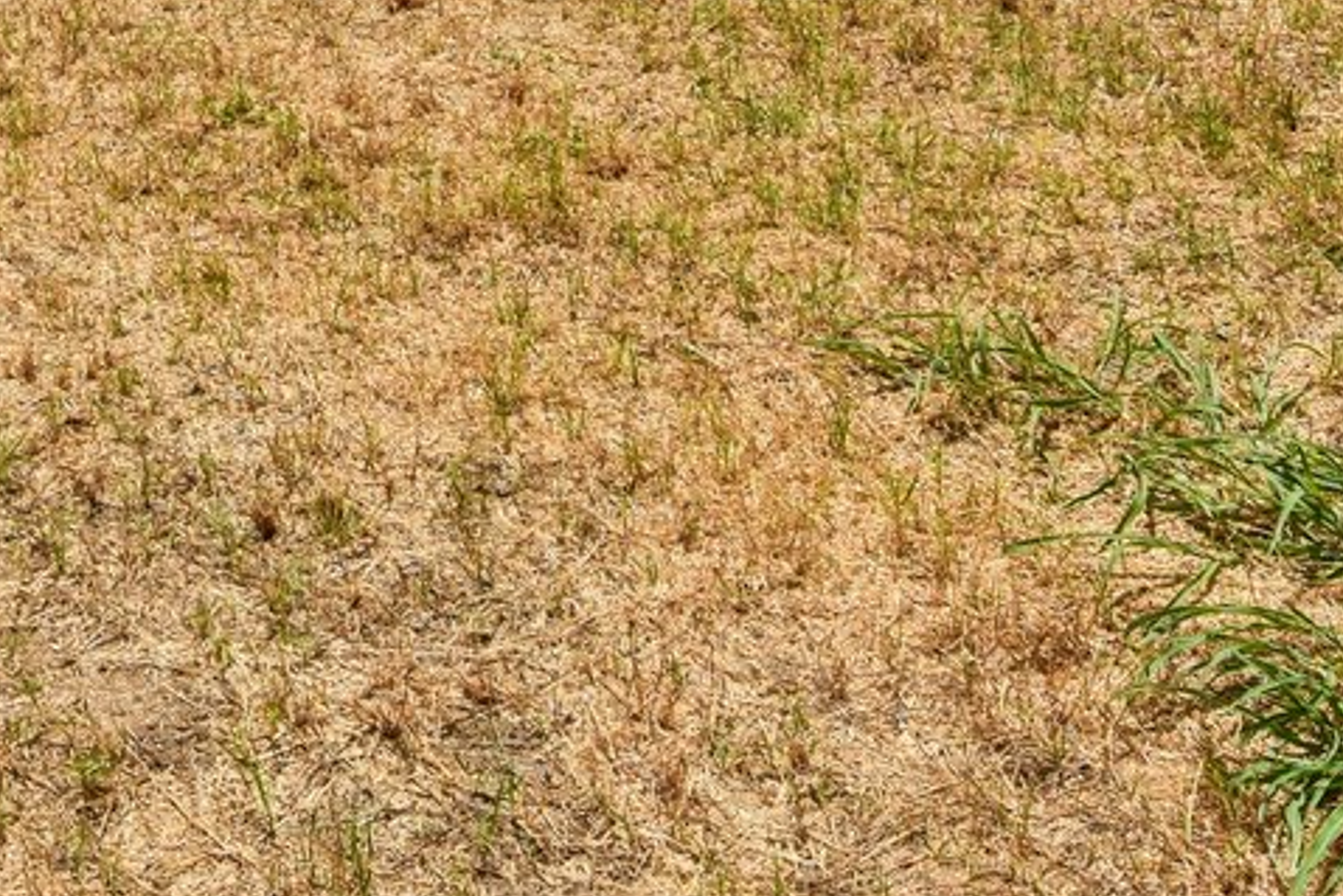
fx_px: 2239
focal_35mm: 60
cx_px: -126
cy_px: -459
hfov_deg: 30.0
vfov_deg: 19.6
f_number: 8
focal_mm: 14
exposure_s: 1/640
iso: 100
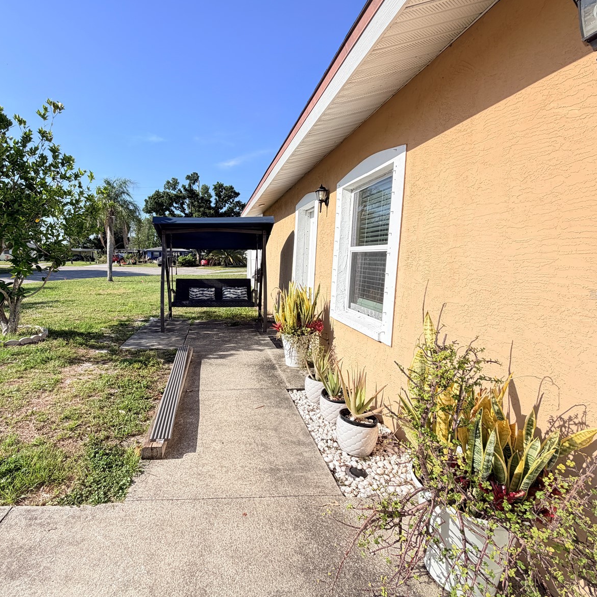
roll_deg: -1.1
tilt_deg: -7.1
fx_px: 332
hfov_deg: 82.6
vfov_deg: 84.0
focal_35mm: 17
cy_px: 295
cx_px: 229
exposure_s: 1/734
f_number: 2.2
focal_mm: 2.22
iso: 40
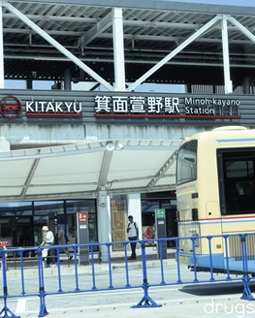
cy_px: 159
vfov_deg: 21.2
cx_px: 129
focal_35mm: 90
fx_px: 848
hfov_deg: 17.1
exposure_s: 1/320
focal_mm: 42
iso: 200
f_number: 9
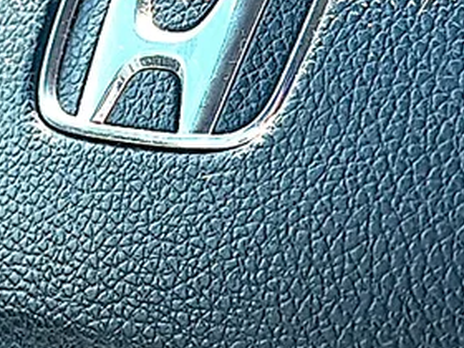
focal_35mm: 110
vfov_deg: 13.2
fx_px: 1474
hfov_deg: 17.8
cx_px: 121
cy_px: -27
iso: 80
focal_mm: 6.86
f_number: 1.78
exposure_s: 1/294
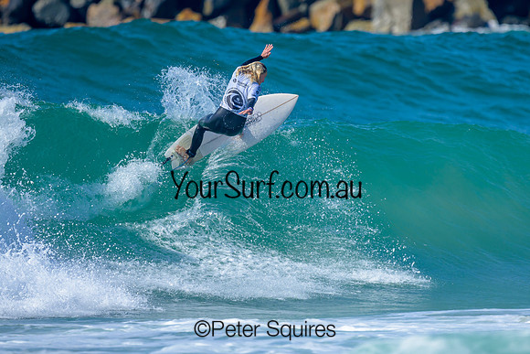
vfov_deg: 1.3
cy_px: 190
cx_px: 310
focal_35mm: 1098
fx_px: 16170
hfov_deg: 1.9
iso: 320
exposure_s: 1/2000
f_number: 6.3
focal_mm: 800
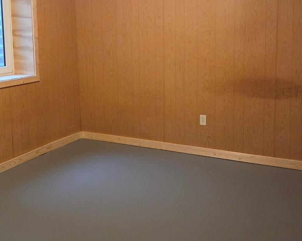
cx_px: 124
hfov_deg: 40.2
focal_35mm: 46
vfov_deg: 32.5
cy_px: 81
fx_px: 411
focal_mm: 5.4
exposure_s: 1/120
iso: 1600
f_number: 1.8
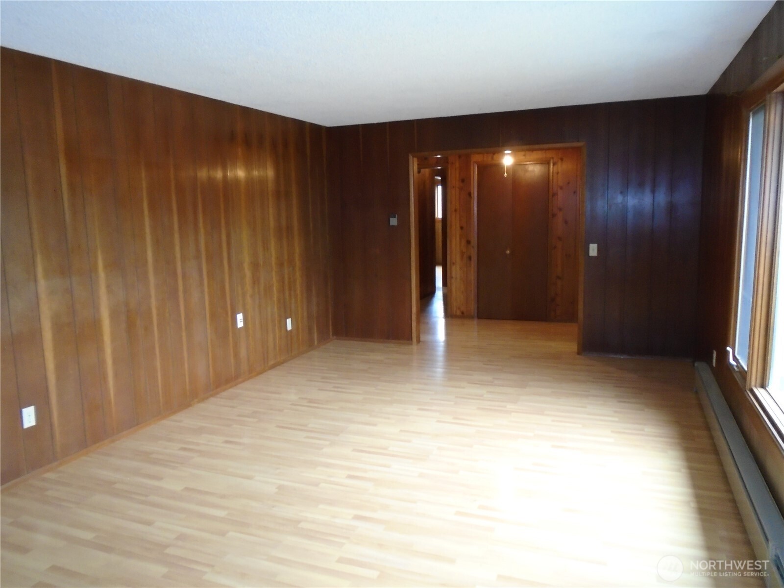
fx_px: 589
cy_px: 294
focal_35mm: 26
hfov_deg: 67.3
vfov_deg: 53.1
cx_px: 392
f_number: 3.2
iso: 400
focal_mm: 4.6
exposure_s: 1/30
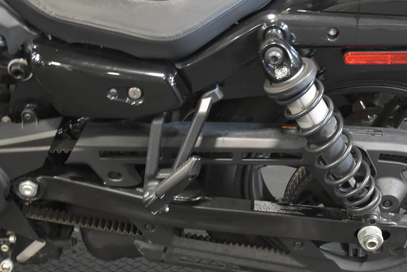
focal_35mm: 66
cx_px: 307
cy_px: 136
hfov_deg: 30.0
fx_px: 746
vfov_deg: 20.6
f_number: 4.5
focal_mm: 28
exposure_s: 1/10
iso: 1600
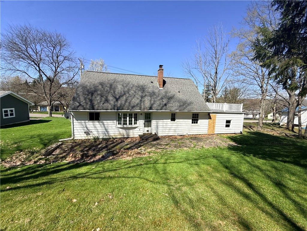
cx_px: 154
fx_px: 124
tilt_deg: -6.1
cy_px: 116
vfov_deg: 85.7
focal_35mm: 14
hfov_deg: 102.1
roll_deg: -1.1
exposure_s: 1/1848
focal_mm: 2.22
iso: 50
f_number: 2.2
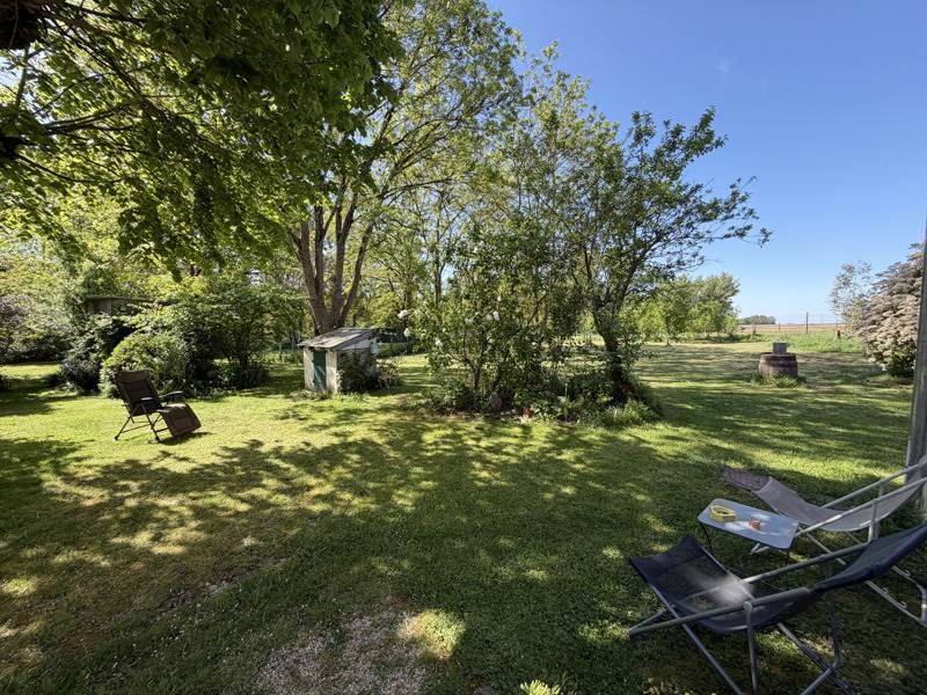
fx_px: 375
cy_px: 348
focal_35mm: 14
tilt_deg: -3.5
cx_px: 464
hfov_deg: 102.1
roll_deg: -0.9
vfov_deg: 85.7
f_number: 2.2
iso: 40
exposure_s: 1/212
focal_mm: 2.22
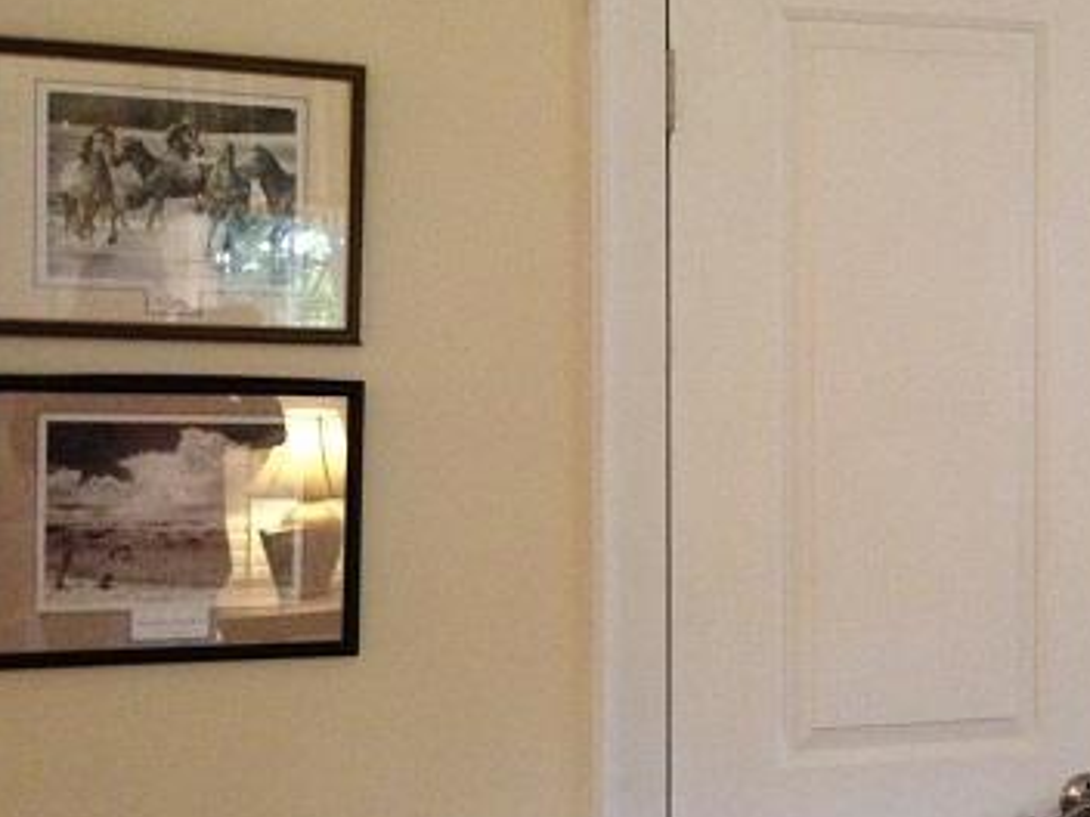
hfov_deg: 31.3
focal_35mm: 60
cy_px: 421
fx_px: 1889
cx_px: 886
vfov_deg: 24.4
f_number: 2.4
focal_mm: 4.12
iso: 400
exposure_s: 1/17
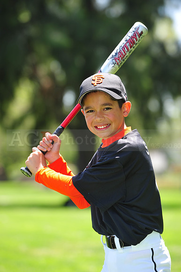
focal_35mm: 200
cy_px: 136
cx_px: 90
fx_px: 1510
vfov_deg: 10.3
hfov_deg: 6.9
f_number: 5.6
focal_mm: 200
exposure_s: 1/250
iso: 200
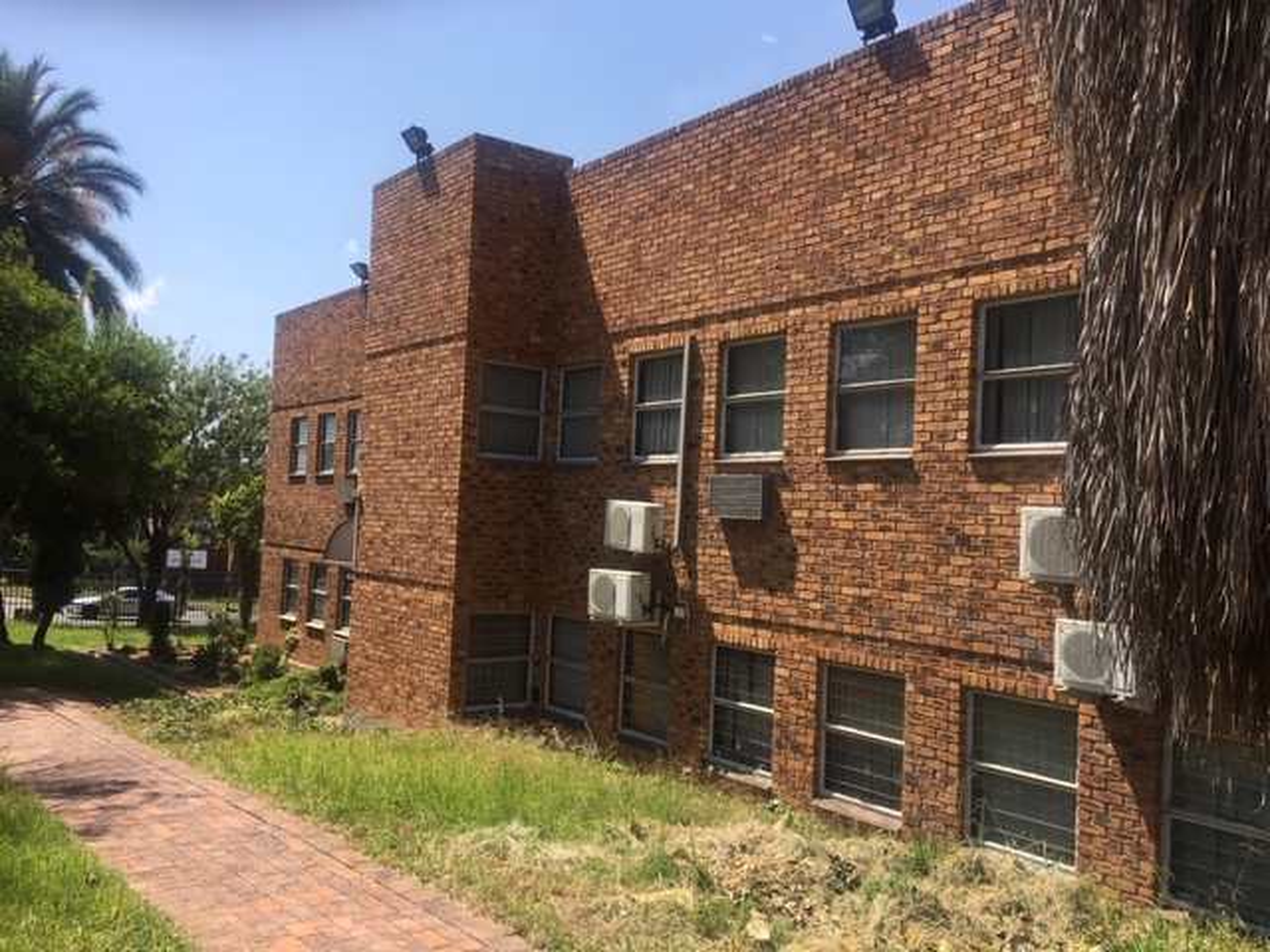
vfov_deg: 48.2
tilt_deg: +1.4
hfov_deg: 61.7
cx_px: 635
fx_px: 1064
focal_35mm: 29
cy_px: 476
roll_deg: -2.1
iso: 25
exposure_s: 1/1374
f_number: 2.2
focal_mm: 4.15
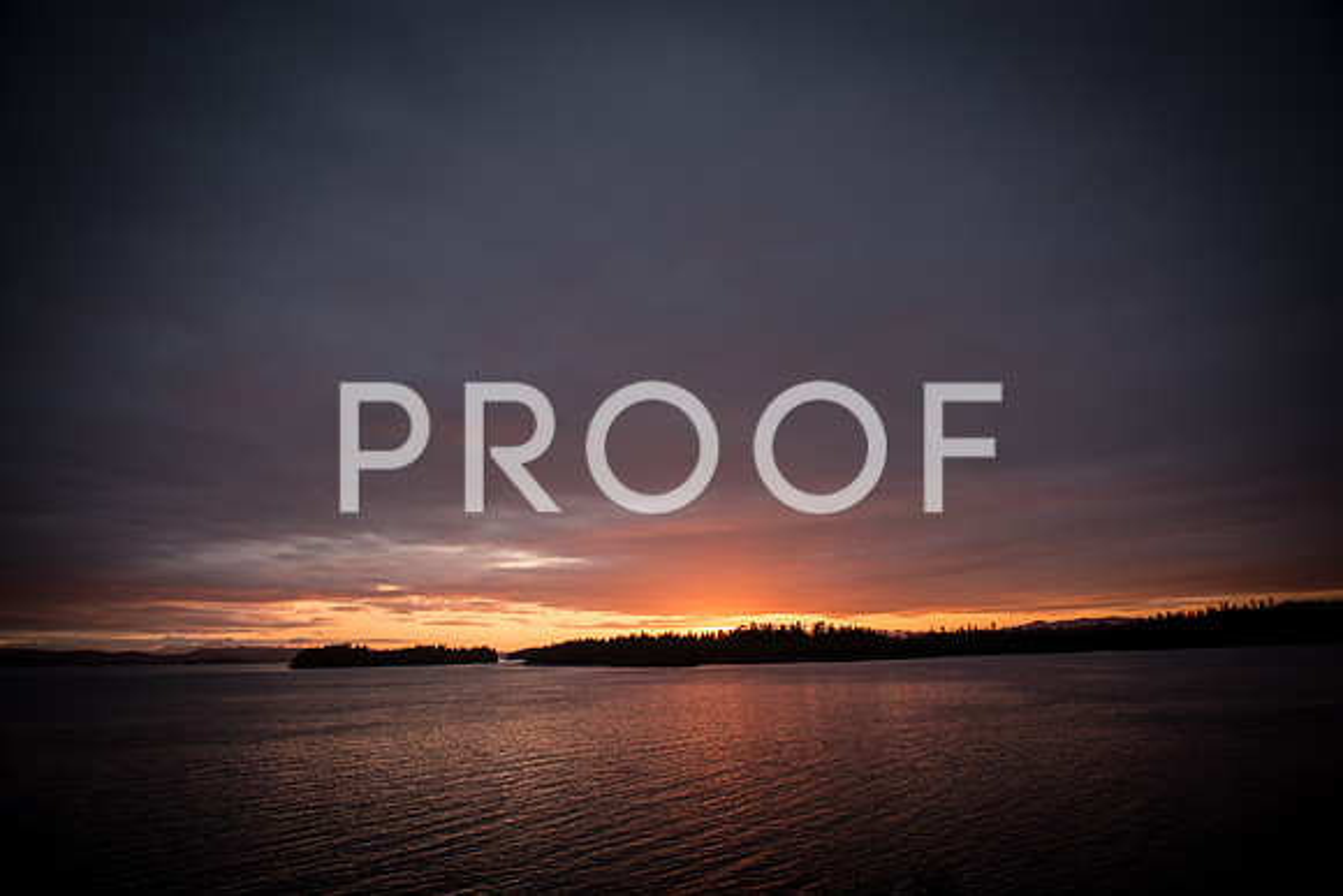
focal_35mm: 24
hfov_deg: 73.7
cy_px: 448
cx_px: 672
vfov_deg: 53.2
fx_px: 896
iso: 100
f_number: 2.8
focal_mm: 24
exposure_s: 1/250
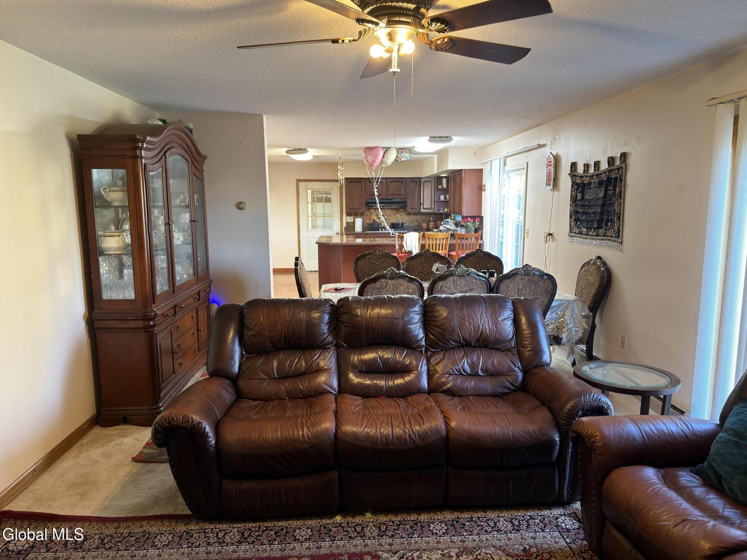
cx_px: 374
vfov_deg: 56.8
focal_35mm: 24
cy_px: 280
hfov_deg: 71.6
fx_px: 518
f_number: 1.78
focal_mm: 6.76
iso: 250
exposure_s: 1/40
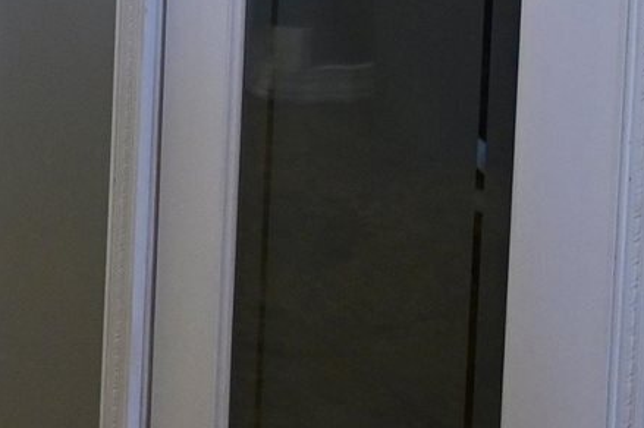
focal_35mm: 168
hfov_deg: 11.3
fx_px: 3003
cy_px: -490
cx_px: -568
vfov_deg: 7.7
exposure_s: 1/125
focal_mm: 24
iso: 720
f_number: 4
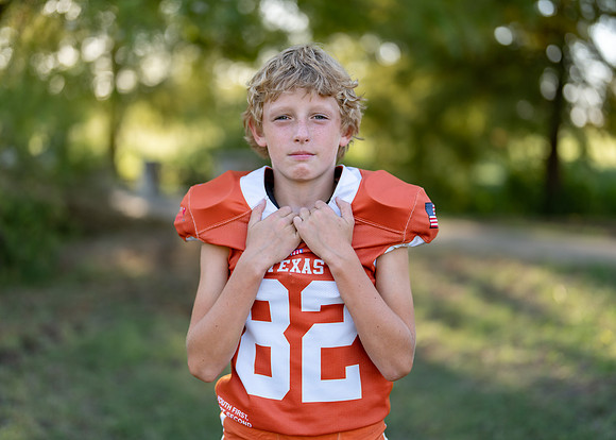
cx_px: 308
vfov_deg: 27.0
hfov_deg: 37.2
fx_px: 916
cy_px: 220
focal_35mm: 52
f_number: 1.2
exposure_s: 1/1250
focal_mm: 50
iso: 100
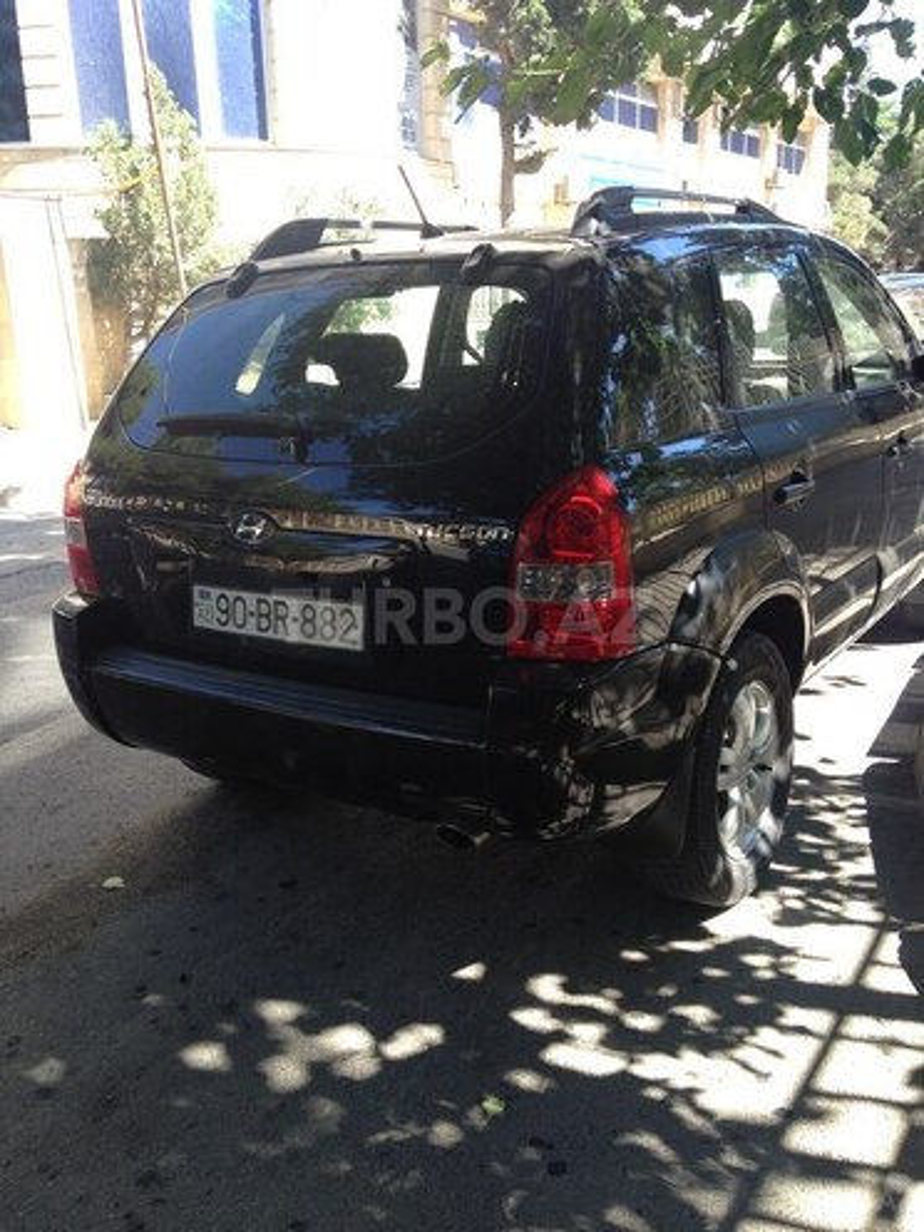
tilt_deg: -12.3
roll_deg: +1.6
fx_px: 1174
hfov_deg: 42.9
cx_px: 462
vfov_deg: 55.4
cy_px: 616
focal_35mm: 33
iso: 50
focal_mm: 4.12
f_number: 2.4
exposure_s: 1/149
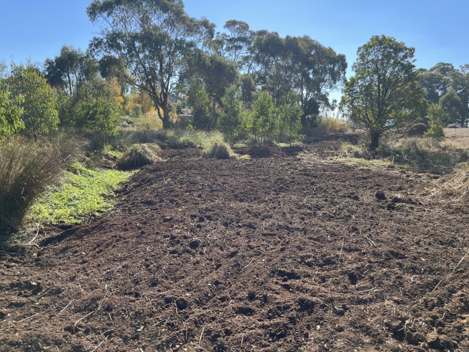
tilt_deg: -9.0
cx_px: 234
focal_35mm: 26
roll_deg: -1.8
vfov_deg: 53.1
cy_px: 176
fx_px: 352
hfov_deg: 67.3
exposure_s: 1/1186
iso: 50
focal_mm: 5.1
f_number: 1.6
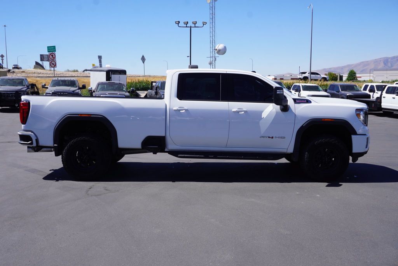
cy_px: 133
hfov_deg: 53.1
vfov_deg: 36.9
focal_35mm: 36
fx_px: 398
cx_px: 199
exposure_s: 1/160
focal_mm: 24
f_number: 11
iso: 100
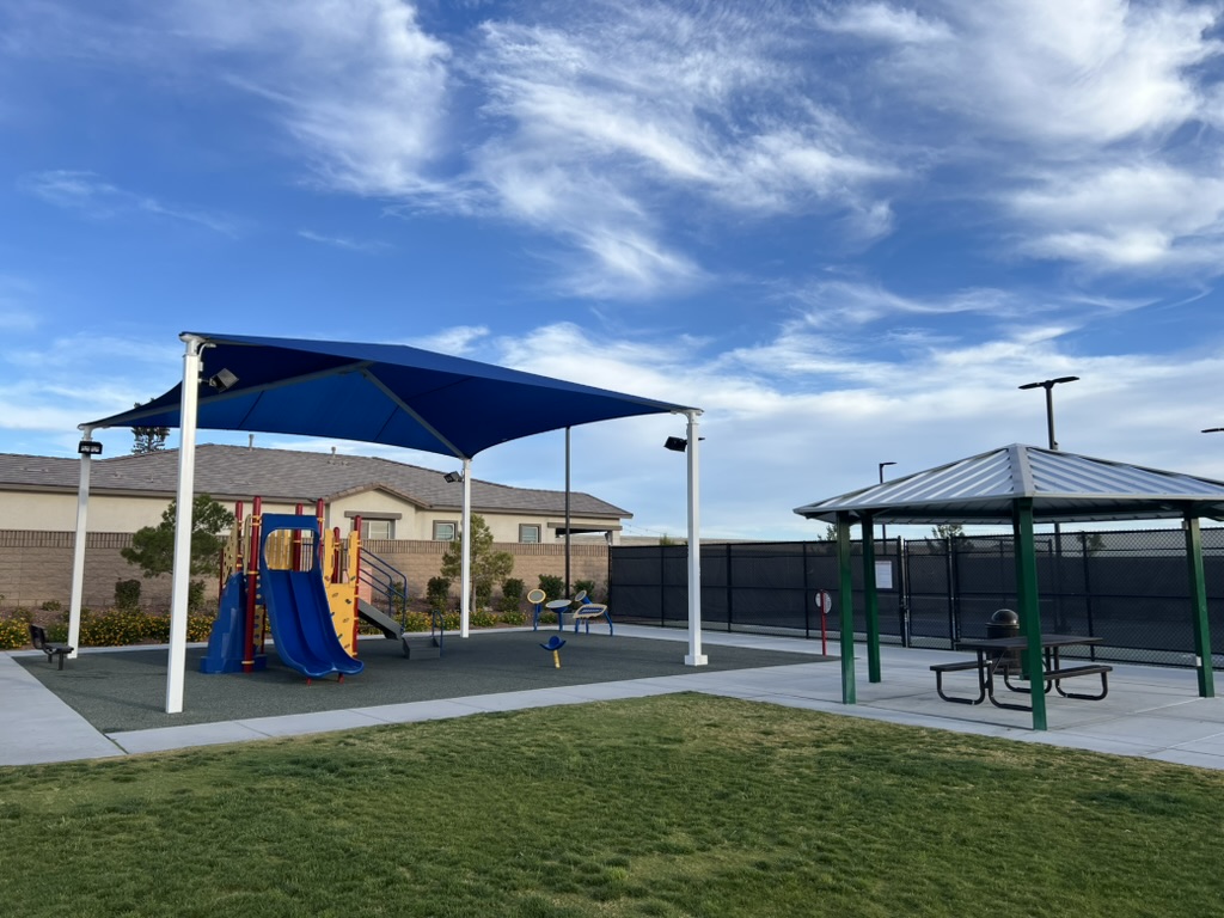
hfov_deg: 67.3
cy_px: 459
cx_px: 612
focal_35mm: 26
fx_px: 919
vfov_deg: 53.1
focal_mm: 5.7
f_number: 1.5
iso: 50
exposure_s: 1/2299
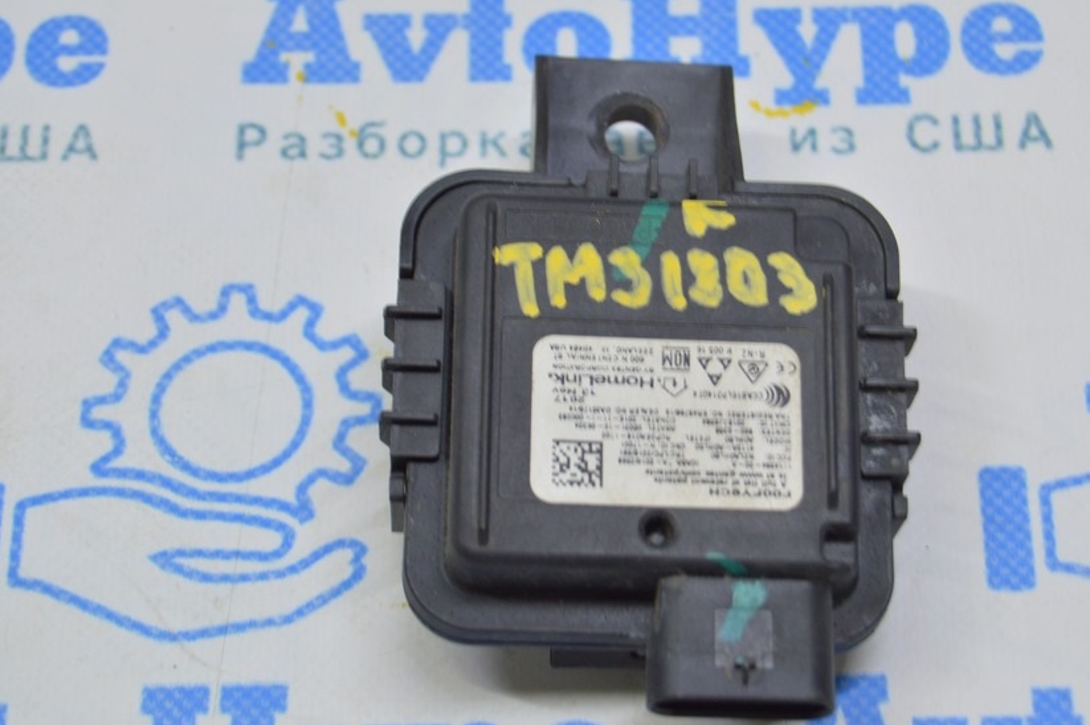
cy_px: 306
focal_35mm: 103
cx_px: 628
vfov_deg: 13.3
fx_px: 3106
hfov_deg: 19.9
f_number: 5.6
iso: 400
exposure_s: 1/20
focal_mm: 55
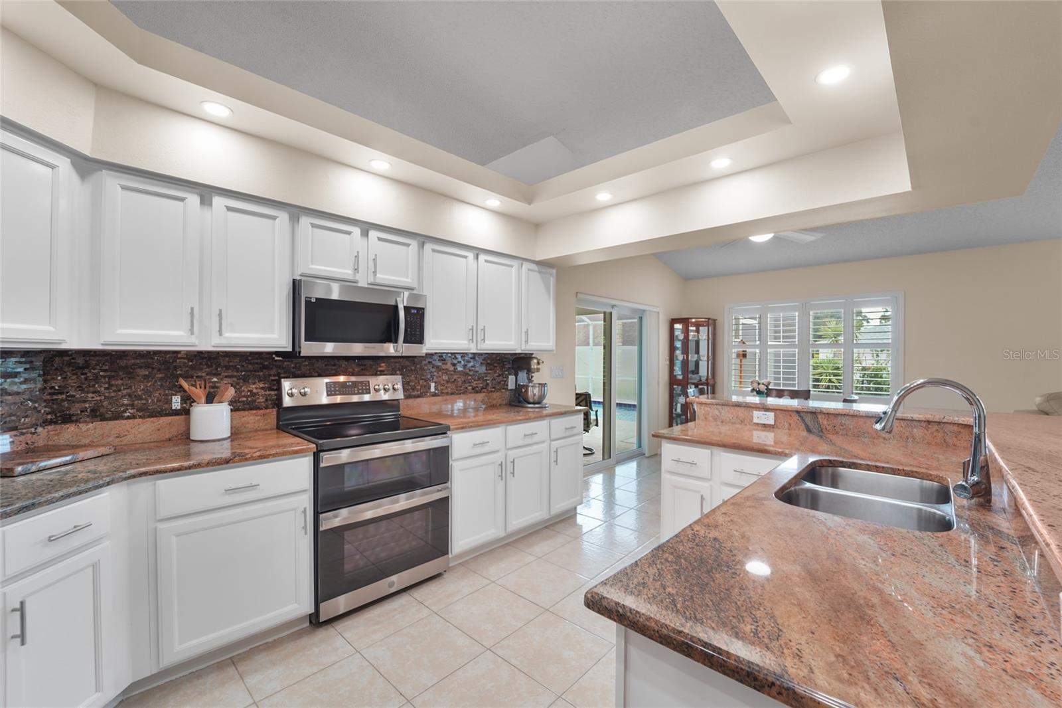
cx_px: 531
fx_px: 413
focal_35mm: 14
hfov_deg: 104.3
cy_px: 354
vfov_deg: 81.2
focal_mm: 14
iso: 200
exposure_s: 1/60
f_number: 8
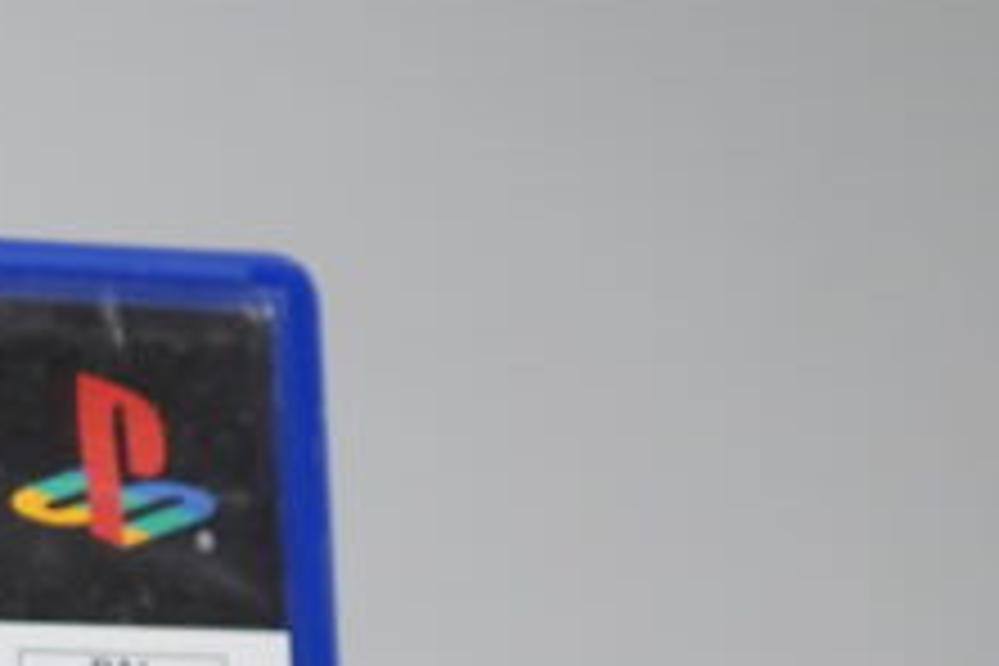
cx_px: -536
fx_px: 5411
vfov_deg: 6.7
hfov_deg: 10.2
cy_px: 1552
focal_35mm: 195
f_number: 5
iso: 640
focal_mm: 36
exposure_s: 1/40
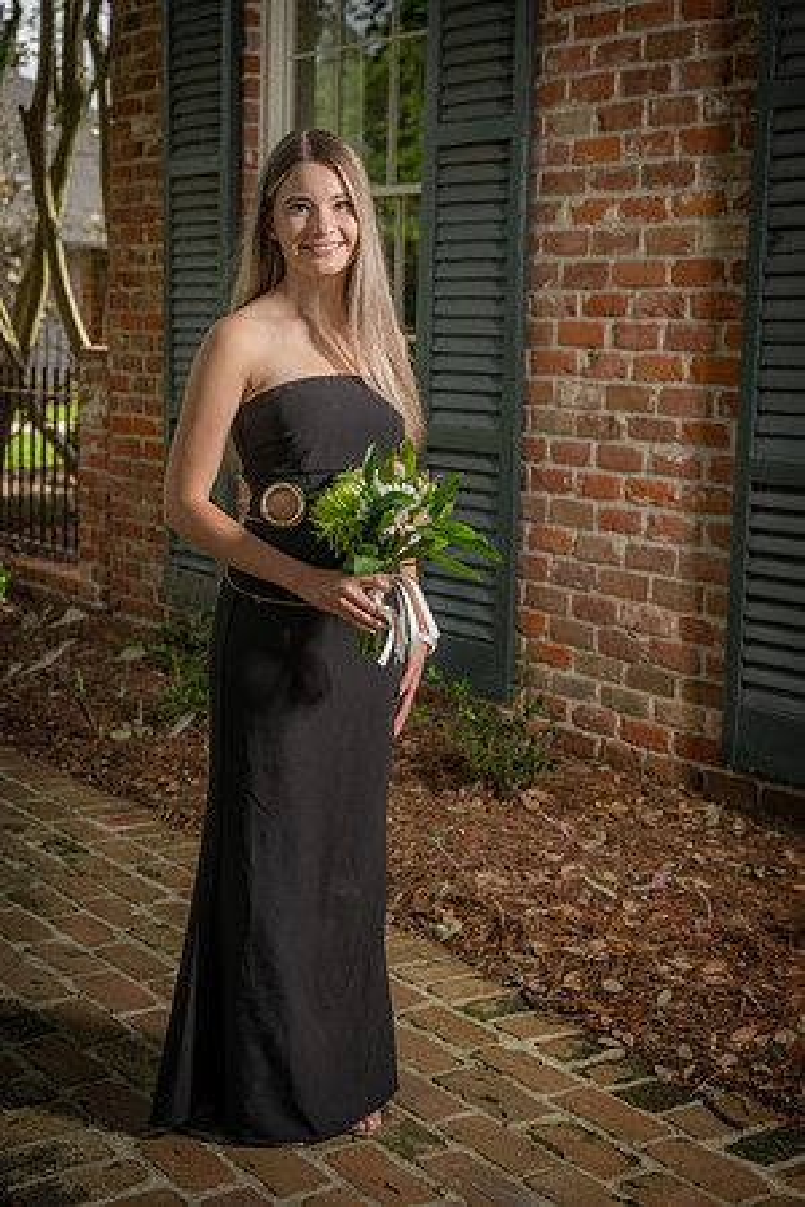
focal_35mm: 52
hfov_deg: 26.0
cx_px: 402
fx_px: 1744
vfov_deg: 38.2
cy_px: 604
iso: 100
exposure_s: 1/160
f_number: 5.6
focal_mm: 52
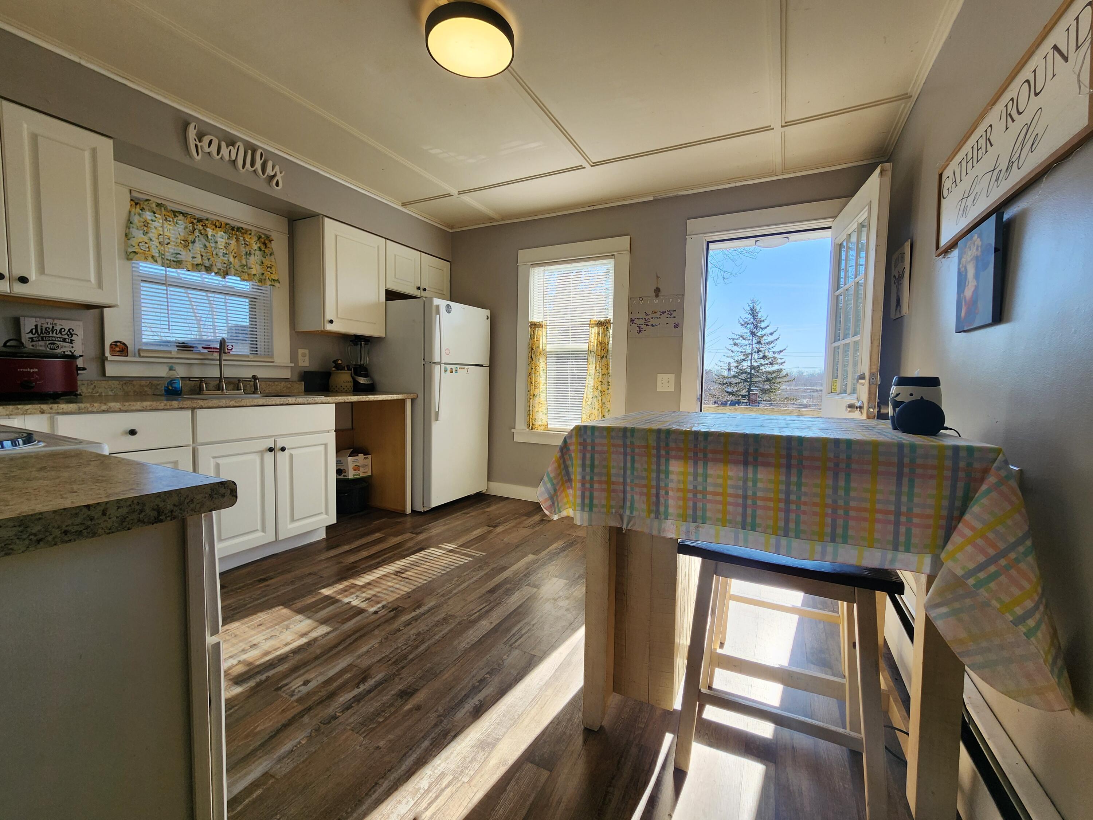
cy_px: 410
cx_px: 546
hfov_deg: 106.2
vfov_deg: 89.9
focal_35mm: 13
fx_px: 410
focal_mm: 2.2
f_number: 2.2
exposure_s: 1/346
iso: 50
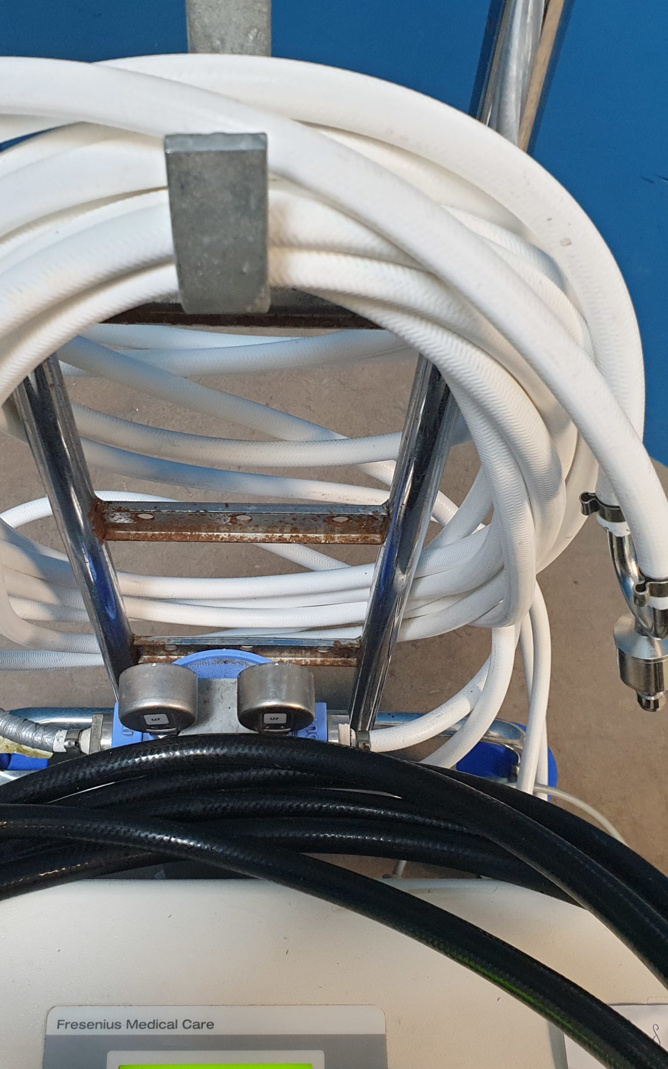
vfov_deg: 52.7
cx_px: 266
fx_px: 1078
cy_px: 533
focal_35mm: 37
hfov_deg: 34.3
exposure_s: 1/50
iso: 320
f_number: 2.4
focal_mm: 4.3
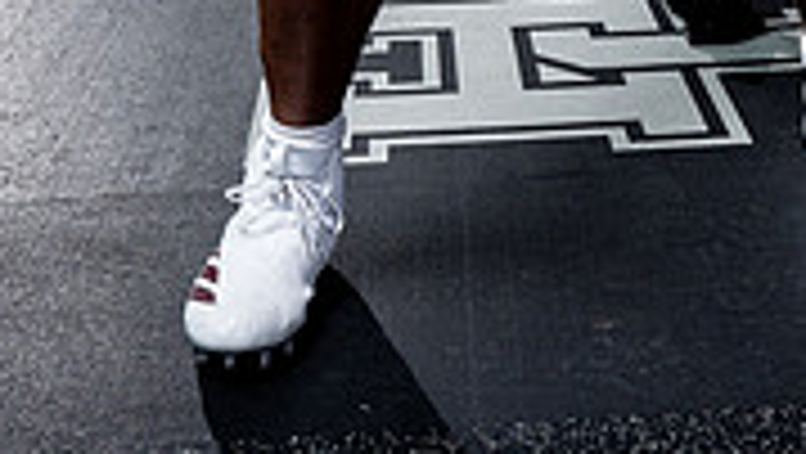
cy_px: -517
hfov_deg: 24.2
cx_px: 585
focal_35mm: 87
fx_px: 1861
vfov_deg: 12.0
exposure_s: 1/250
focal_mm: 33
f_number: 8
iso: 640
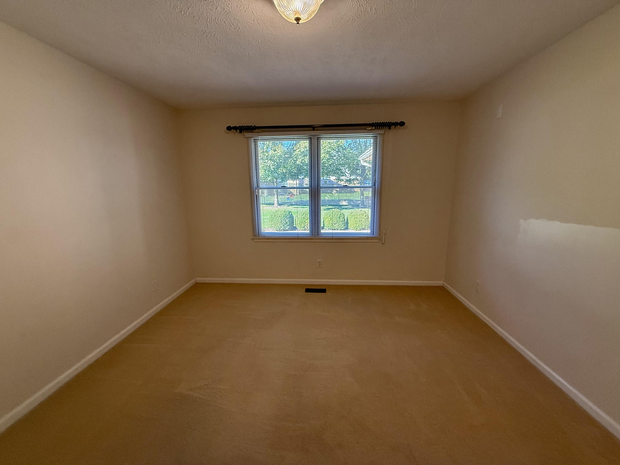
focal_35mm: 14
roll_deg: +0.4
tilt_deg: -11.7
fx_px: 251
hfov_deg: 102.1
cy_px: 232
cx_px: 310
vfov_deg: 85.7
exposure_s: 1/120
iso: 320
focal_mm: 2.22
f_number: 2.2
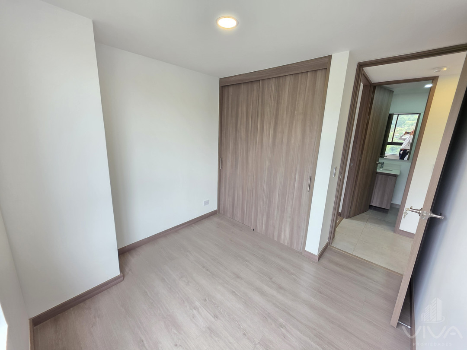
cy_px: 175
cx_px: 234
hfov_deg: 106.2
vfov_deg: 89.9
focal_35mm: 13
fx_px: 175
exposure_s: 1/120
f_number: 1.9
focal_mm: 2.2
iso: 125
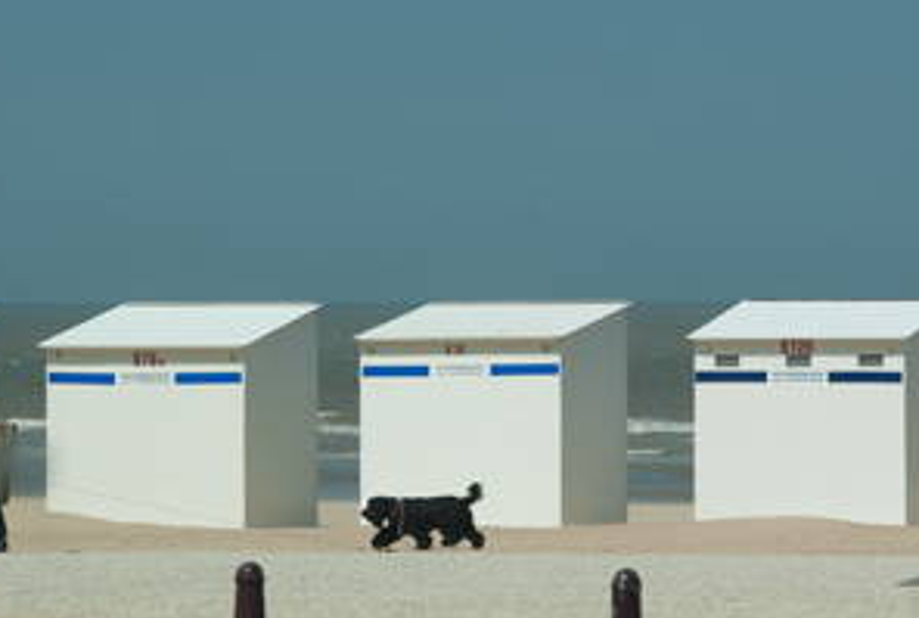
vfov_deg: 7.3
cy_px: 346
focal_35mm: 190
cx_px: 534
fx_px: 4859
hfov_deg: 10.8
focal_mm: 75
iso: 100
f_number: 9
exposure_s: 1/500
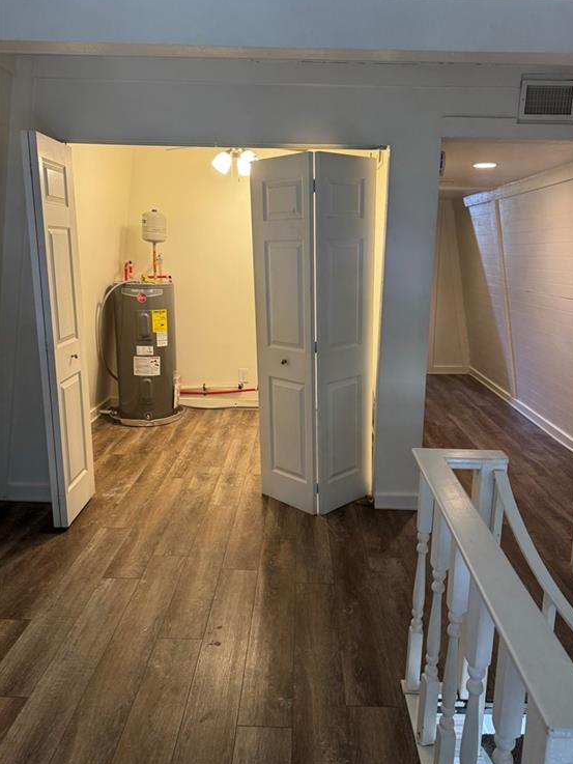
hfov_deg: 54.9
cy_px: 376
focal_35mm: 25
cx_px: 296
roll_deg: -0.1
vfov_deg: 69.4
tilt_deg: -13.0
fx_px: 552
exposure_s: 1/60
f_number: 1.78
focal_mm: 6.76
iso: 250
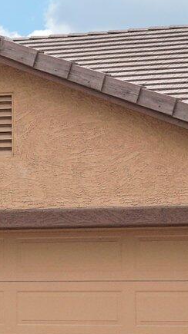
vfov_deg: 13.8
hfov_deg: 7.5
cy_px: 210
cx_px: -200
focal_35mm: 155
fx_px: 1381
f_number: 8
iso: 100
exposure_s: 1/500
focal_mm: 21
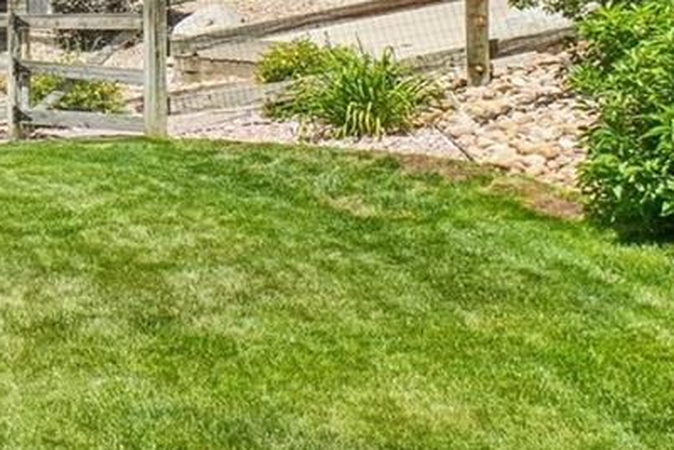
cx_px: -571
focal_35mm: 66
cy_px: -113
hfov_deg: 20.4
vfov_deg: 19.3
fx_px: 1236
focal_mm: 11
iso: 400
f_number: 8
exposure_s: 1/1000
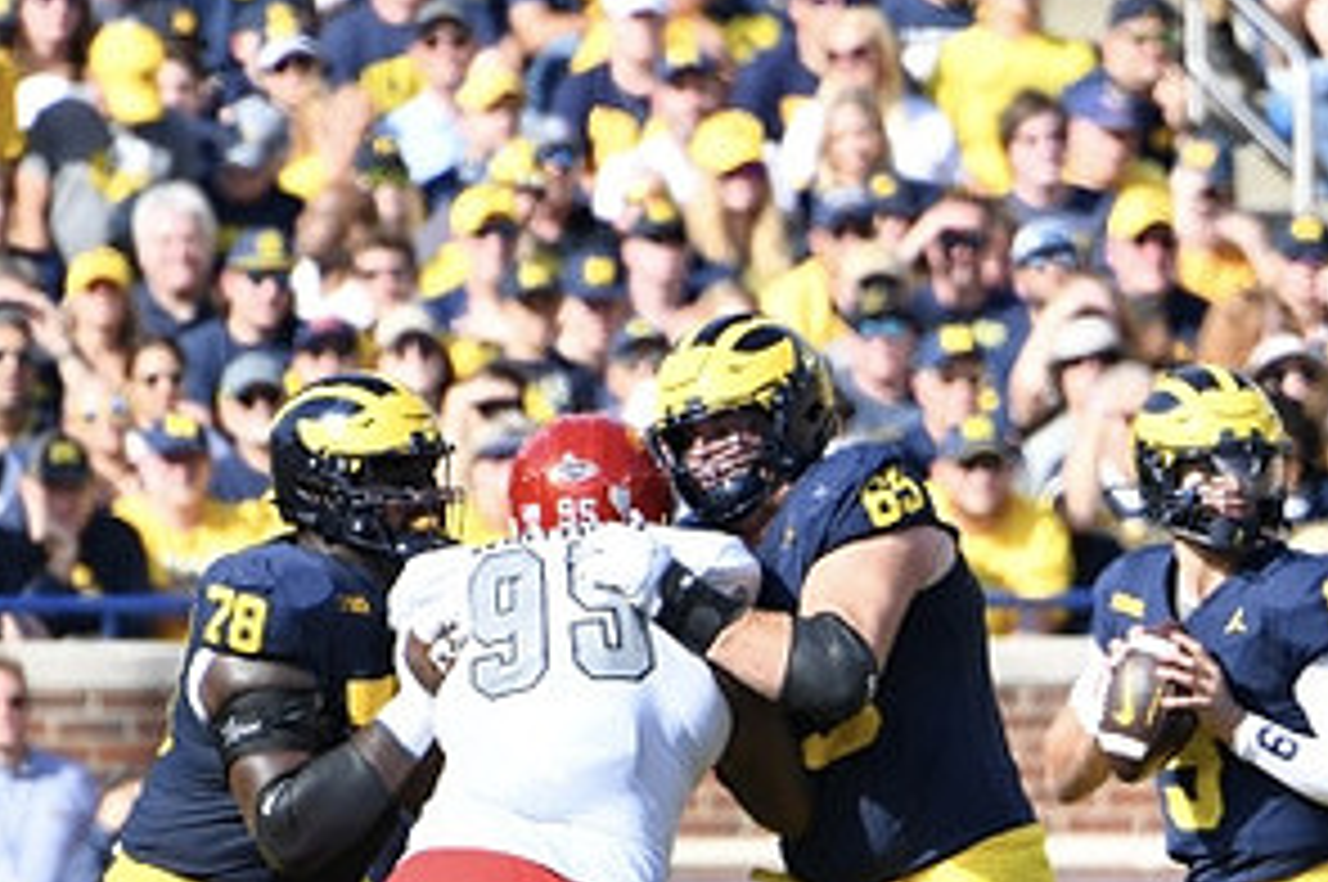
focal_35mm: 1180
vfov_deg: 1.2
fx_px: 43480
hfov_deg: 1.7
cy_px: 819
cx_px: 1193
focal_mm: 400
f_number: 5.6
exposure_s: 1/1000
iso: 500
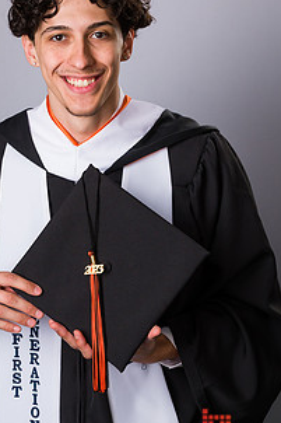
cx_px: 92
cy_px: 165
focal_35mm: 146
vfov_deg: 14.1
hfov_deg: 9.4
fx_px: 1711
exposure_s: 1/200
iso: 800
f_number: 8
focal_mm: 98
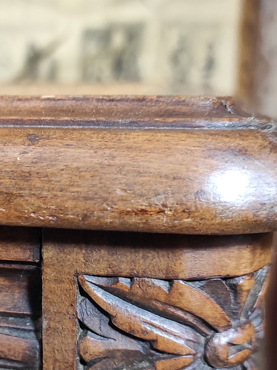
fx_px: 609
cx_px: 24
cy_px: 265
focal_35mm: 57
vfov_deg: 33.3
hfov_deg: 24.8
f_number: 1.89
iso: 888
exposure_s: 1/33
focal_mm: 5.43
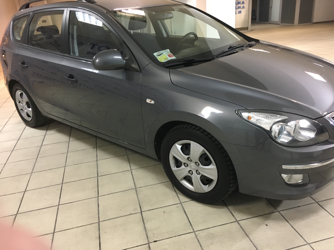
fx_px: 280
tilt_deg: -23.9
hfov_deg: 61.7
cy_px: 125
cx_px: 167
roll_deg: +4.9
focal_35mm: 29
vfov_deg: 48.2
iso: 200
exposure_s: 1/17
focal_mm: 4.15
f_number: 2.2
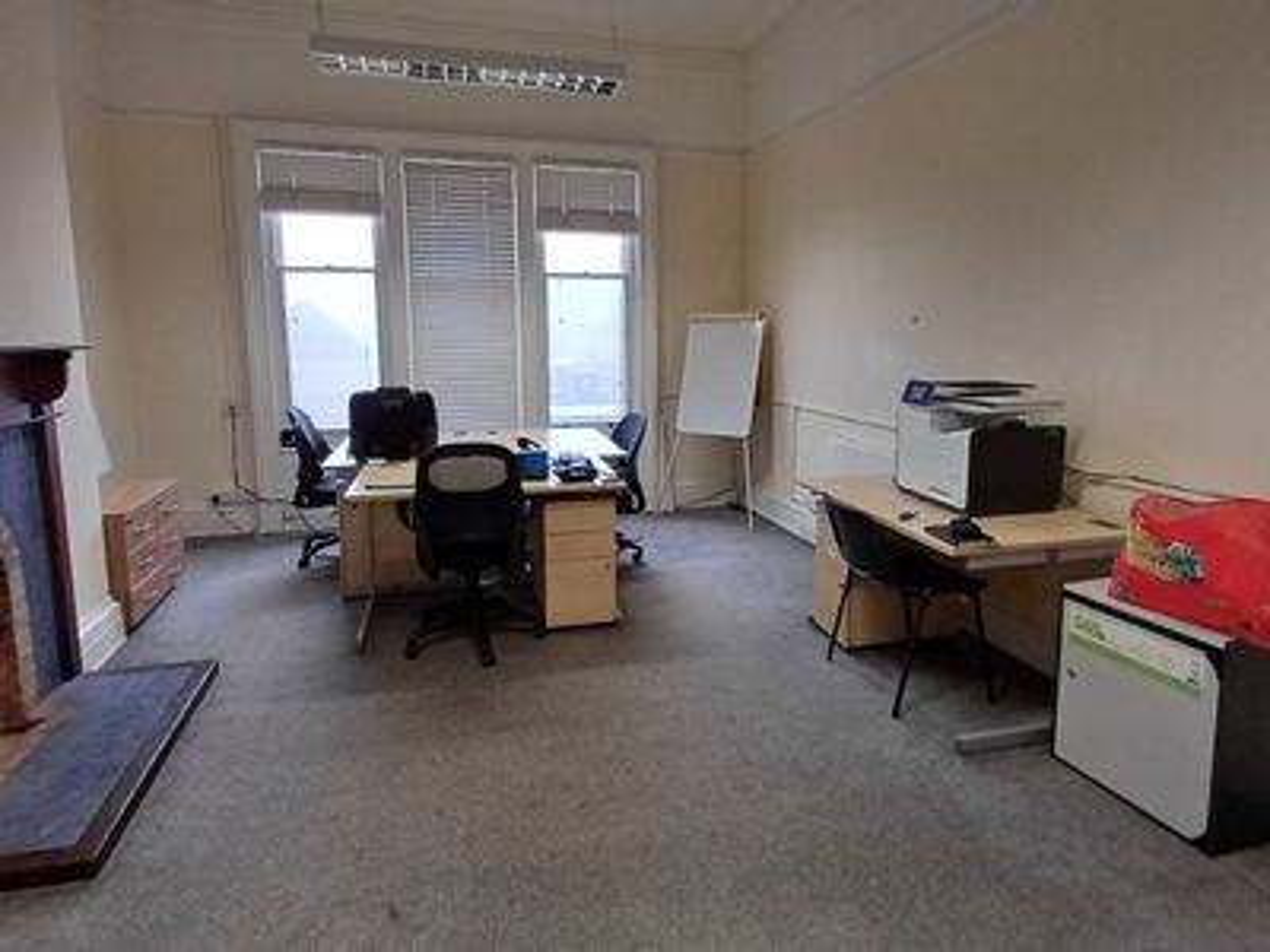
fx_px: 587
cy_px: 476
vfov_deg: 78.1
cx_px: 635
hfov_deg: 94.5
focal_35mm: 16
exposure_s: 1/50
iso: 125
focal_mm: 1.64
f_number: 2.2
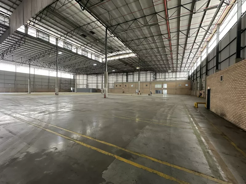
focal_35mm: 14
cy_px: 92
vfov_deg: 85.7
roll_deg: -1.4
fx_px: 99
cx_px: 123
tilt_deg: -0.3
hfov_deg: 102.1
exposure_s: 1/51
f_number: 2.2
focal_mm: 2.22
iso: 500
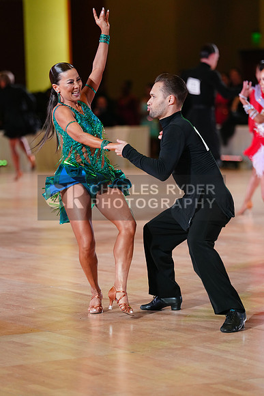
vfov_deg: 13.4
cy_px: 198
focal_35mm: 153
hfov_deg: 9.0
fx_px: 1682
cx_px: 132
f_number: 2.8
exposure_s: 1/400
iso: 2000
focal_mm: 153
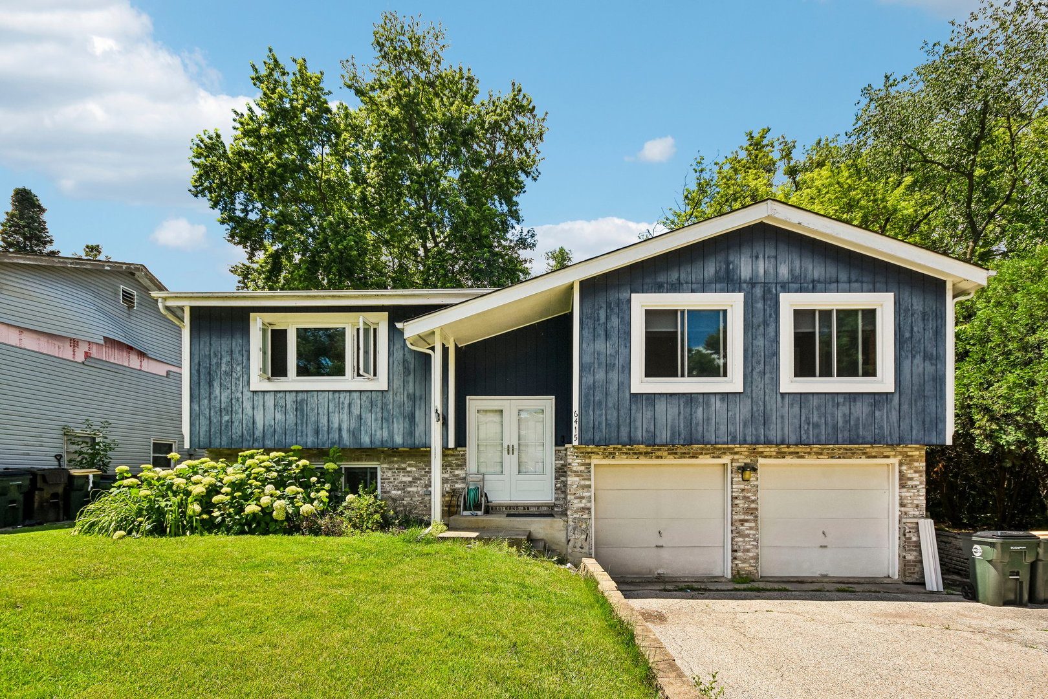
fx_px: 437
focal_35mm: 15
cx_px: 524
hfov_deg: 100.4
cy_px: 350
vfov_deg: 77.3
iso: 400
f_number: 8
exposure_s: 1/640
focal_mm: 10
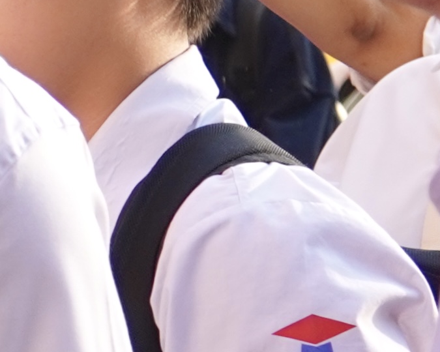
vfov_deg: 4.9
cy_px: -133
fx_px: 4102
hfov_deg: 5.9
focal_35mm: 315
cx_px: -641
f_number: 4.5
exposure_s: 1/160
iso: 250
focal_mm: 26
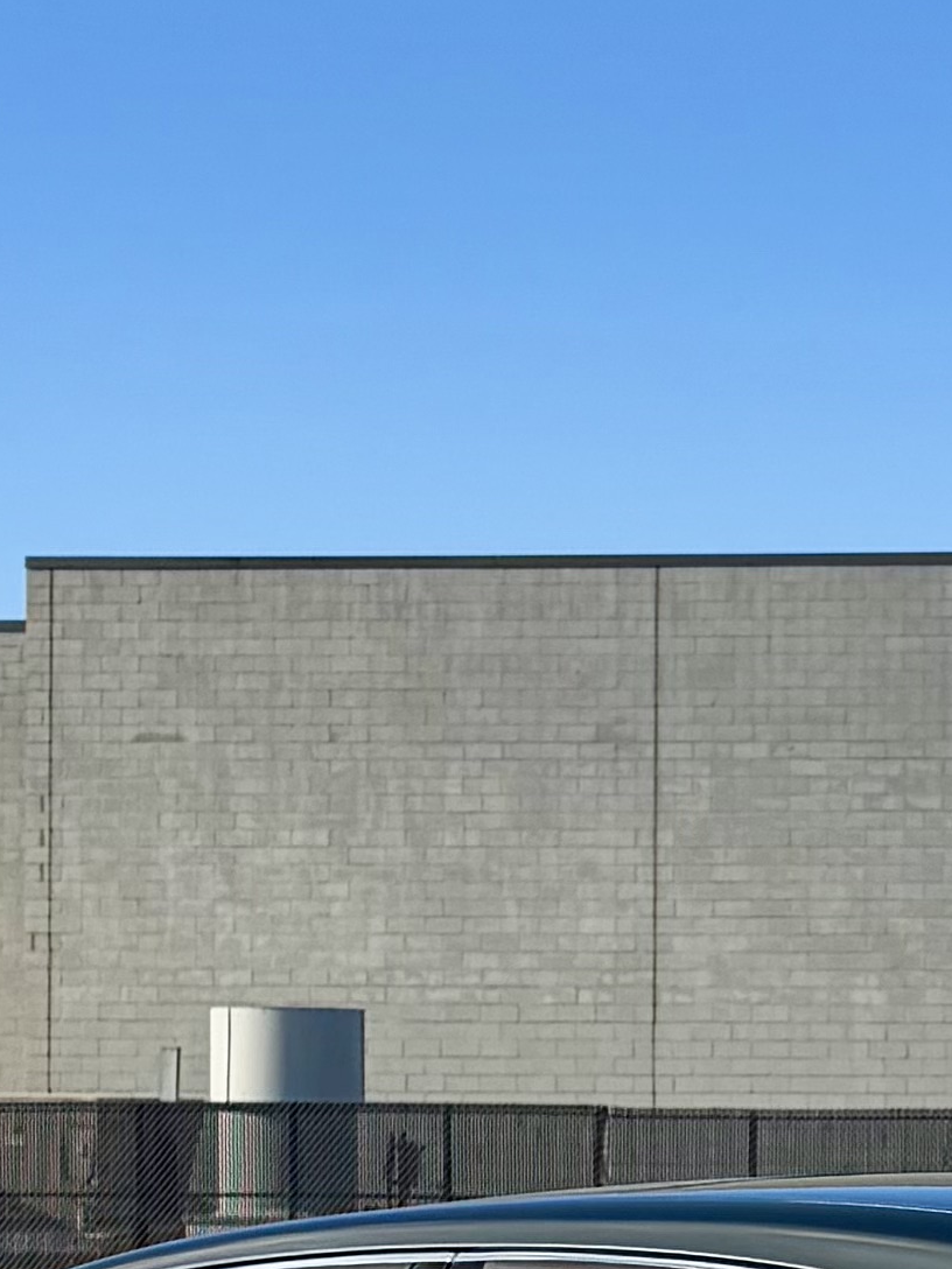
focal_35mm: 126
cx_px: 1158
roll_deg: -0.3
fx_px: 4620
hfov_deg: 11.5
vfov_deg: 15.5
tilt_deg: +1.2
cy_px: 1040
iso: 80
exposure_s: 1/4673
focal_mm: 6.76
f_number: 1.78
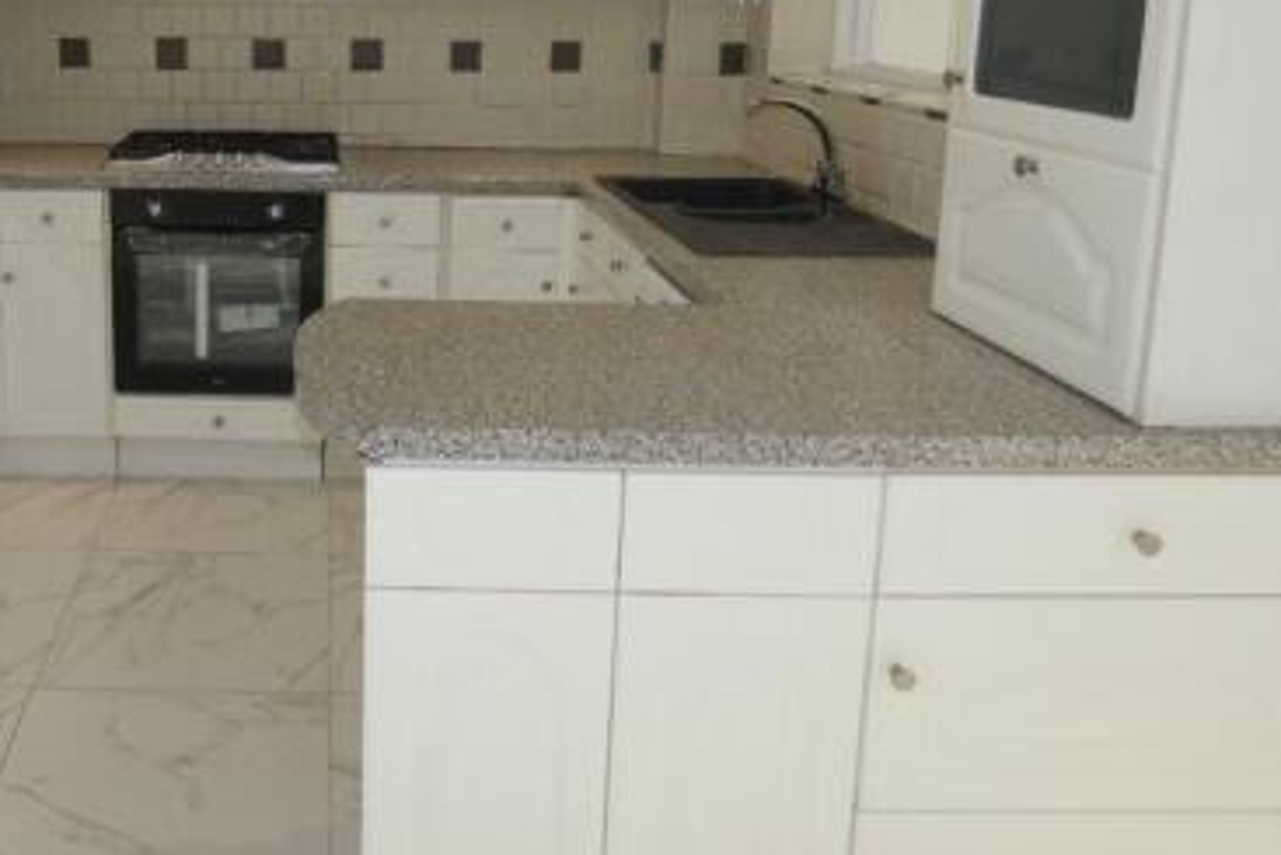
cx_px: 284
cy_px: 197
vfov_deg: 38.8
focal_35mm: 33
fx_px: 1175
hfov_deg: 53.9
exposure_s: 1/60
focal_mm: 3.6
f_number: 2.8
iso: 80
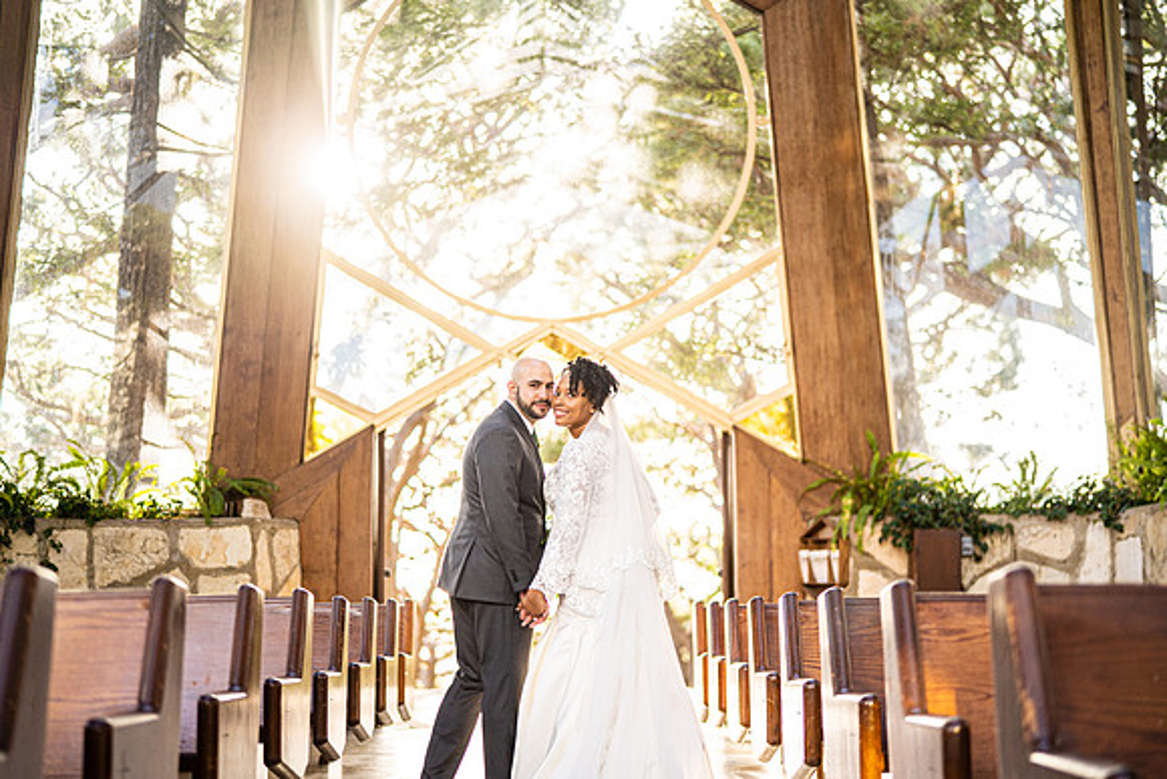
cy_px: 390
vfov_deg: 27.0
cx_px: 584
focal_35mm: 50
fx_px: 1621
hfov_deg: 39.6
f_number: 1.4
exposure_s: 1/1600
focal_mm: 50
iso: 500
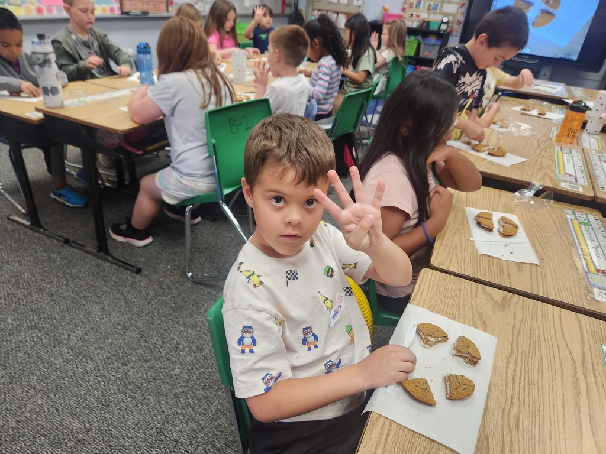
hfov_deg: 73.9
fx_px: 403
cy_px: 227
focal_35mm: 23
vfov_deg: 58.9
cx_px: 303
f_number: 1.8
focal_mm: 5.4
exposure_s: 1/120
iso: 250
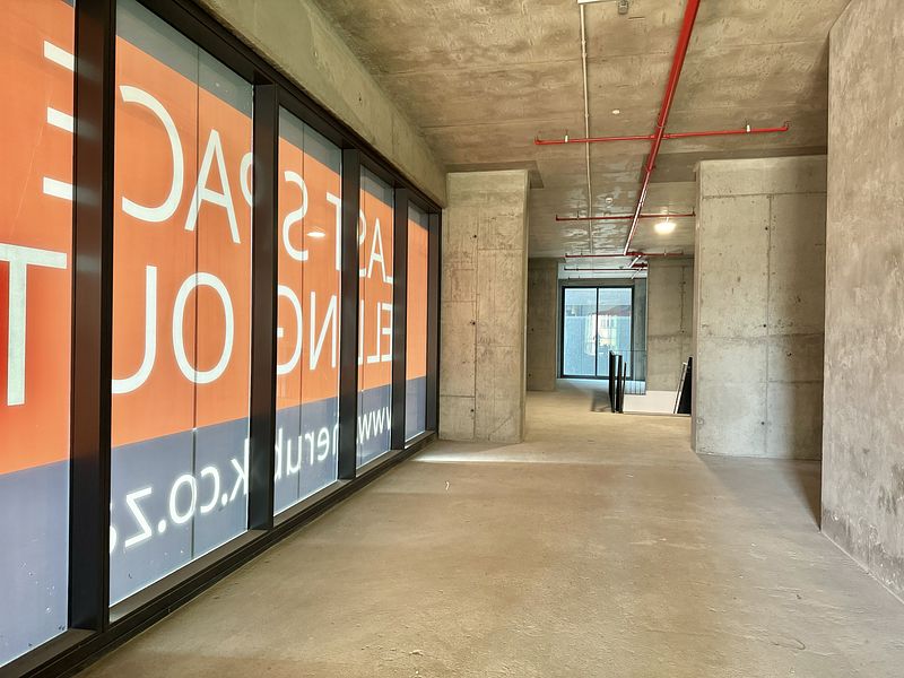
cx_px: 452
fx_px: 627
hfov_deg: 71.6
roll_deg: -1.2
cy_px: 339
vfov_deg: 56.8
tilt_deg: -0.5
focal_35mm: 24
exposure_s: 1/50
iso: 400
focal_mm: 6.76
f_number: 1.78
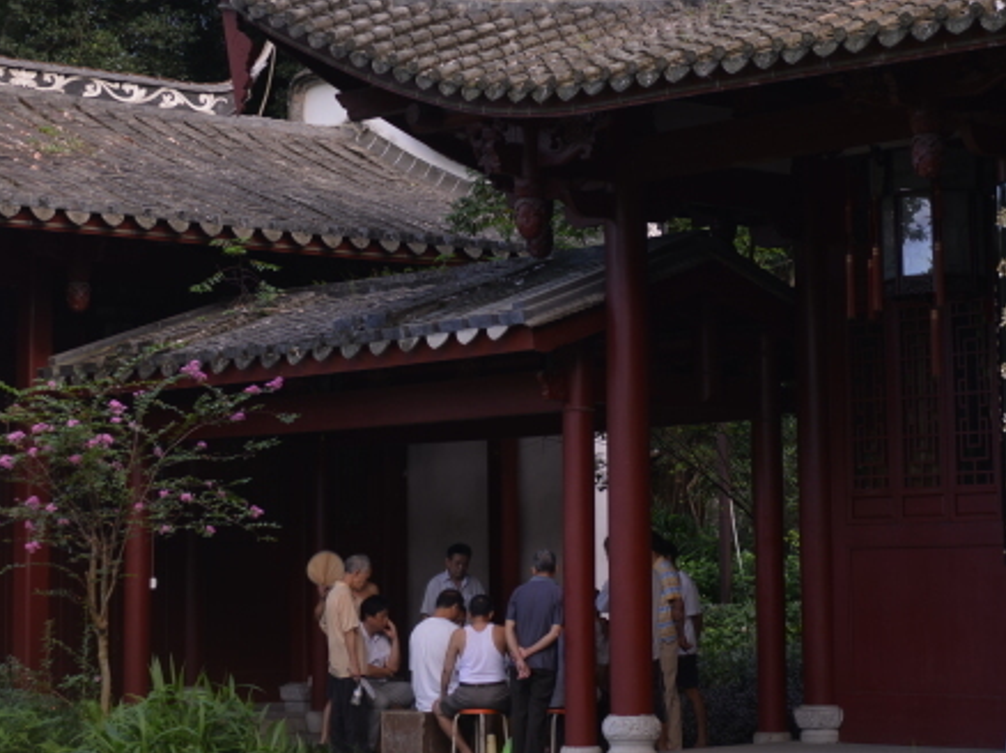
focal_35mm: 90
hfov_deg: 21.8
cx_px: 570
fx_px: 2614
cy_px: 249
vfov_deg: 16.4
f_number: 5.6
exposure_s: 1/80
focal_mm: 40
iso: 100
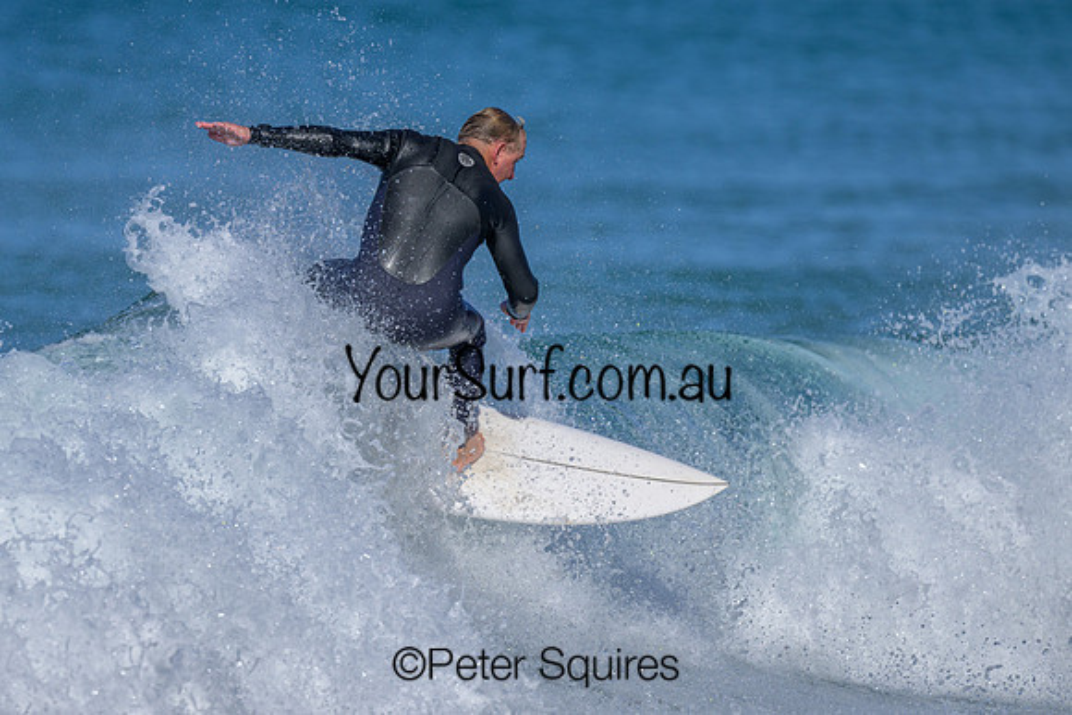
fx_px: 32551
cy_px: 442
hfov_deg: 1.9
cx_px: 415
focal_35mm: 1093
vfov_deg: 1.3
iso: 180
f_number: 6.3
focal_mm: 800
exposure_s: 1/2000
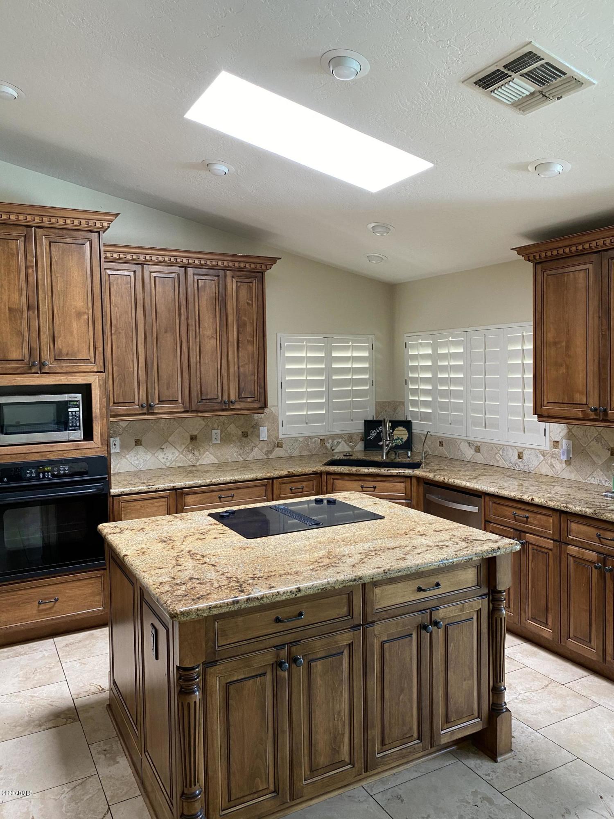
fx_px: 615
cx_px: 307
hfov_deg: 53.1
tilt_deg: -3.4
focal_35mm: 26
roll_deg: +0.7
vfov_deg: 67.3
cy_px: 410
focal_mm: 4.25
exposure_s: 1/60
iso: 125
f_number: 1.8
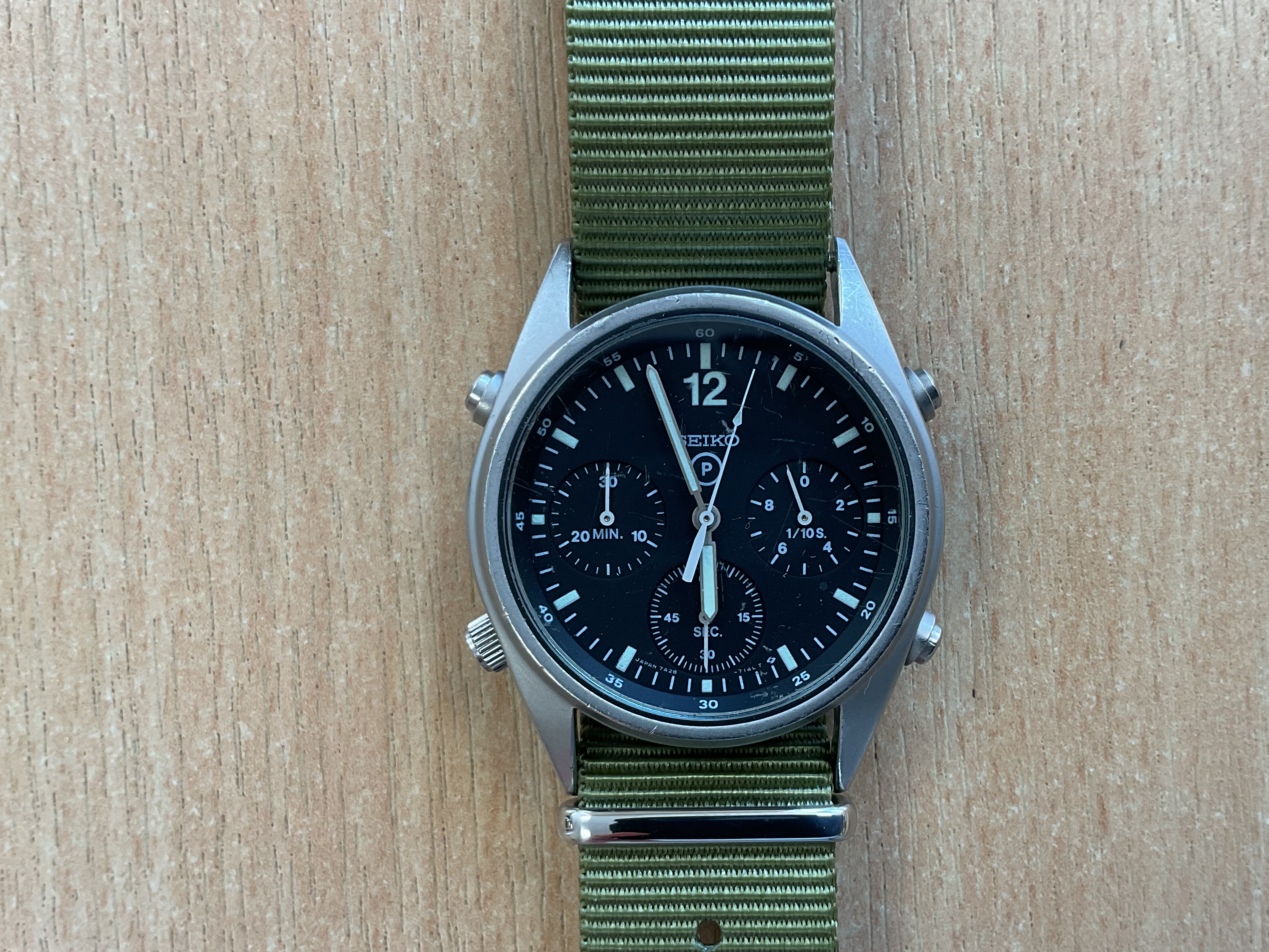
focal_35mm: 37
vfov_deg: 38.6
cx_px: 700
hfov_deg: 50.1
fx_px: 1356
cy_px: 540
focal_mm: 3
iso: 32
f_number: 1.8
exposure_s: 1/120
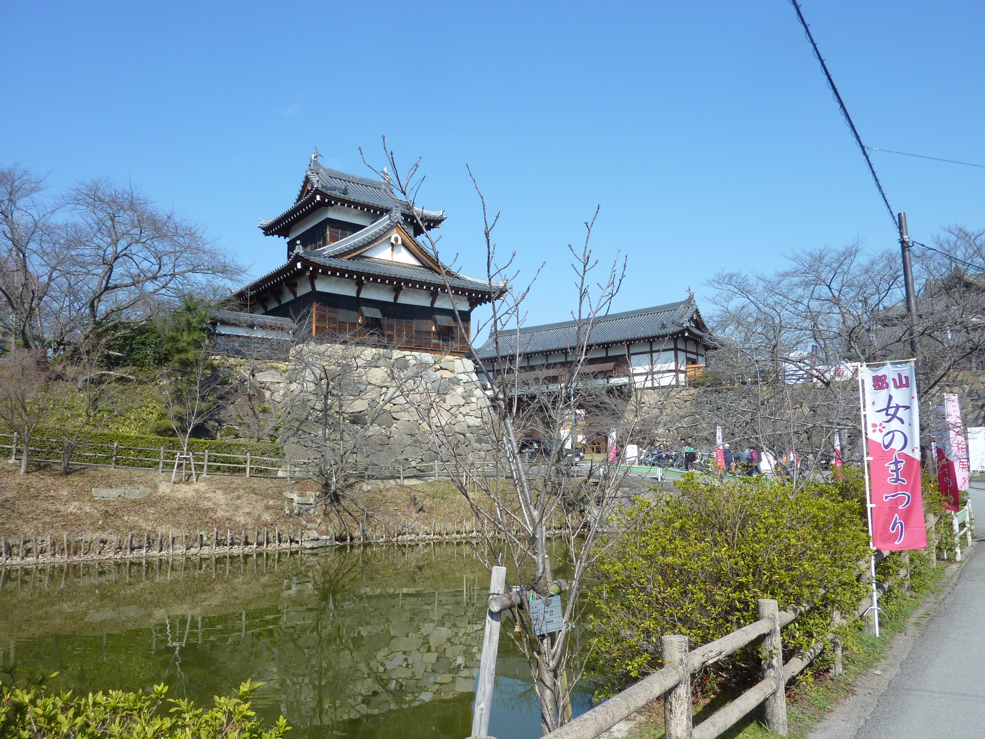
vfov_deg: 54.9
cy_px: 370
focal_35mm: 25
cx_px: 492
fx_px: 711
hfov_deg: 69.4
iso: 80
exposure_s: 1/500
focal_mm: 4.1
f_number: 4
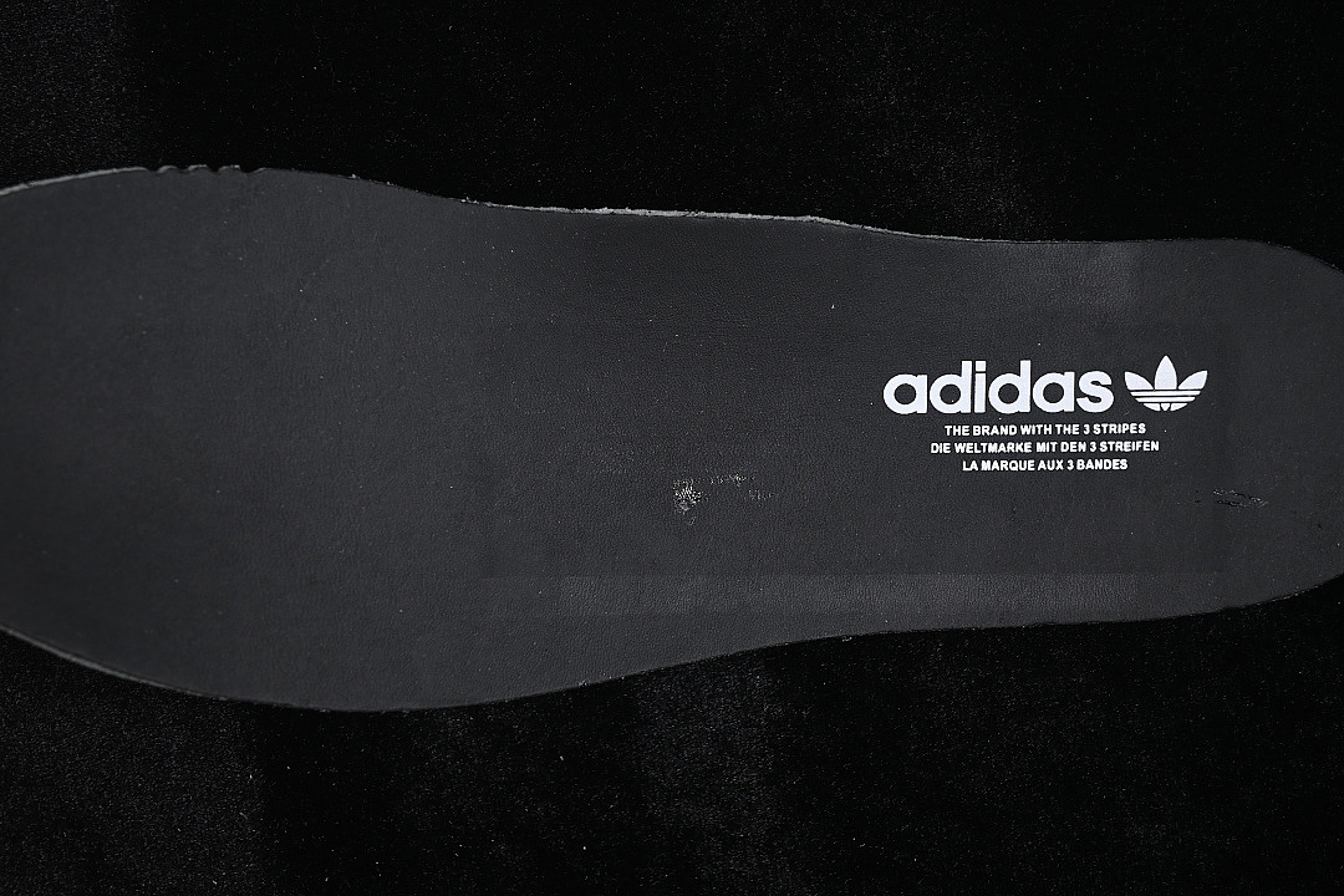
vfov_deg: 18.2
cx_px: 672
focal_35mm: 75
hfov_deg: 27.0
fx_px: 2800
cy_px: 448
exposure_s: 1/50
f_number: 6.3
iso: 160
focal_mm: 50
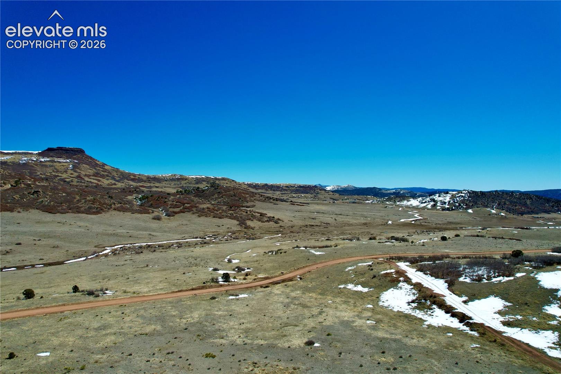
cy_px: 187
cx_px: 280
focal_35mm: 22
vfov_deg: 57.2
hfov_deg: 78.6
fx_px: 343
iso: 130
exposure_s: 1/3200
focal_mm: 8.38
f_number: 2.8
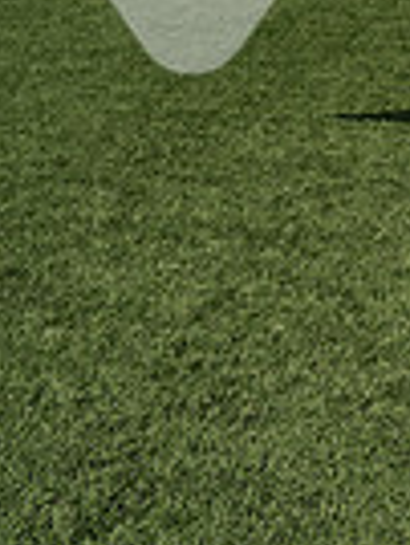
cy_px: -338
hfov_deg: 15.8
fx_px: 1370
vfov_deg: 18.9
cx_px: 597
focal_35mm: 87
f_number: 11
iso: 100
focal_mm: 27
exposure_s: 1/250
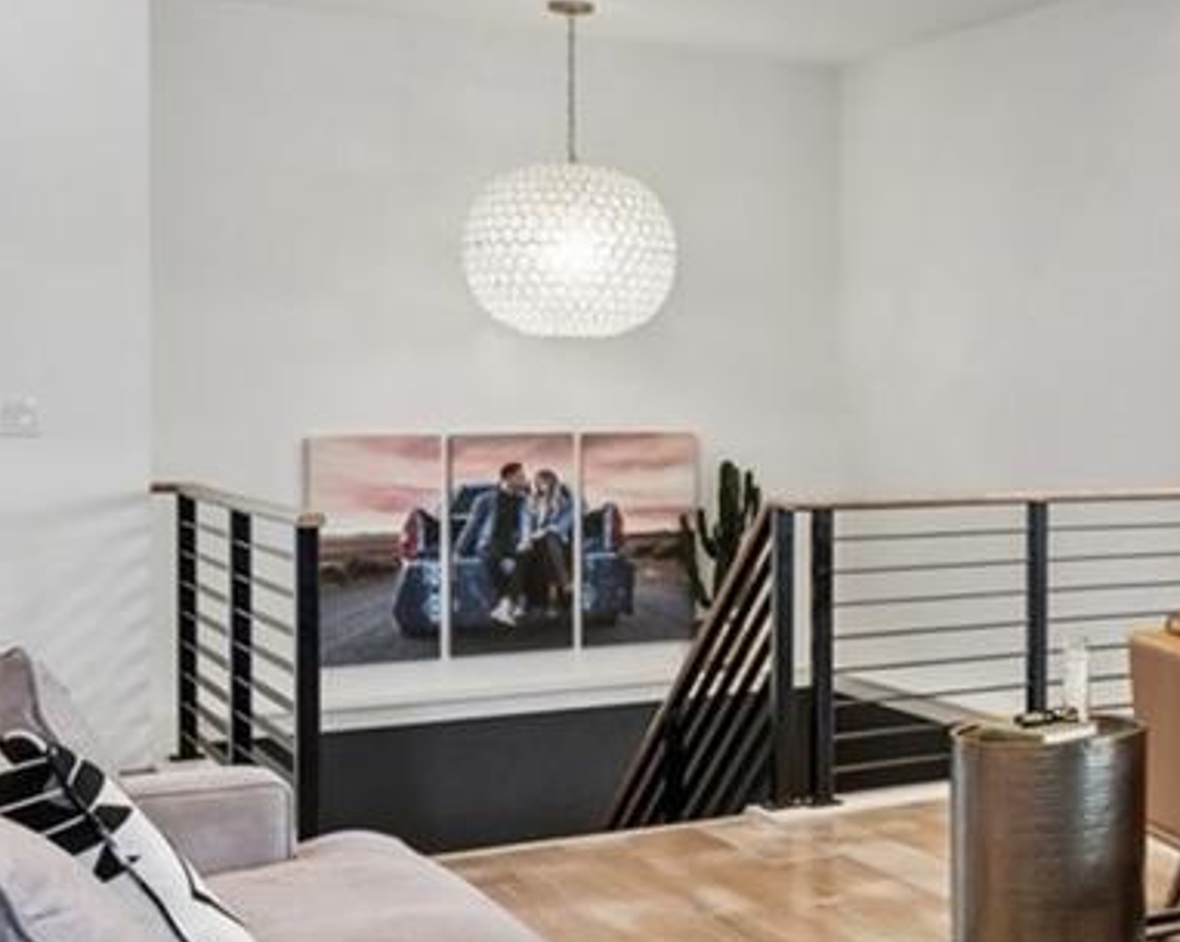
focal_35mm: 59
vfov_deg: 25.8
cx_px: 1603
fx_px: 2059
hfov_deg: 26.3
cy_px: 429
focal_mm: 15
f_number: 11
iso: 100
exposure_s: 1.3
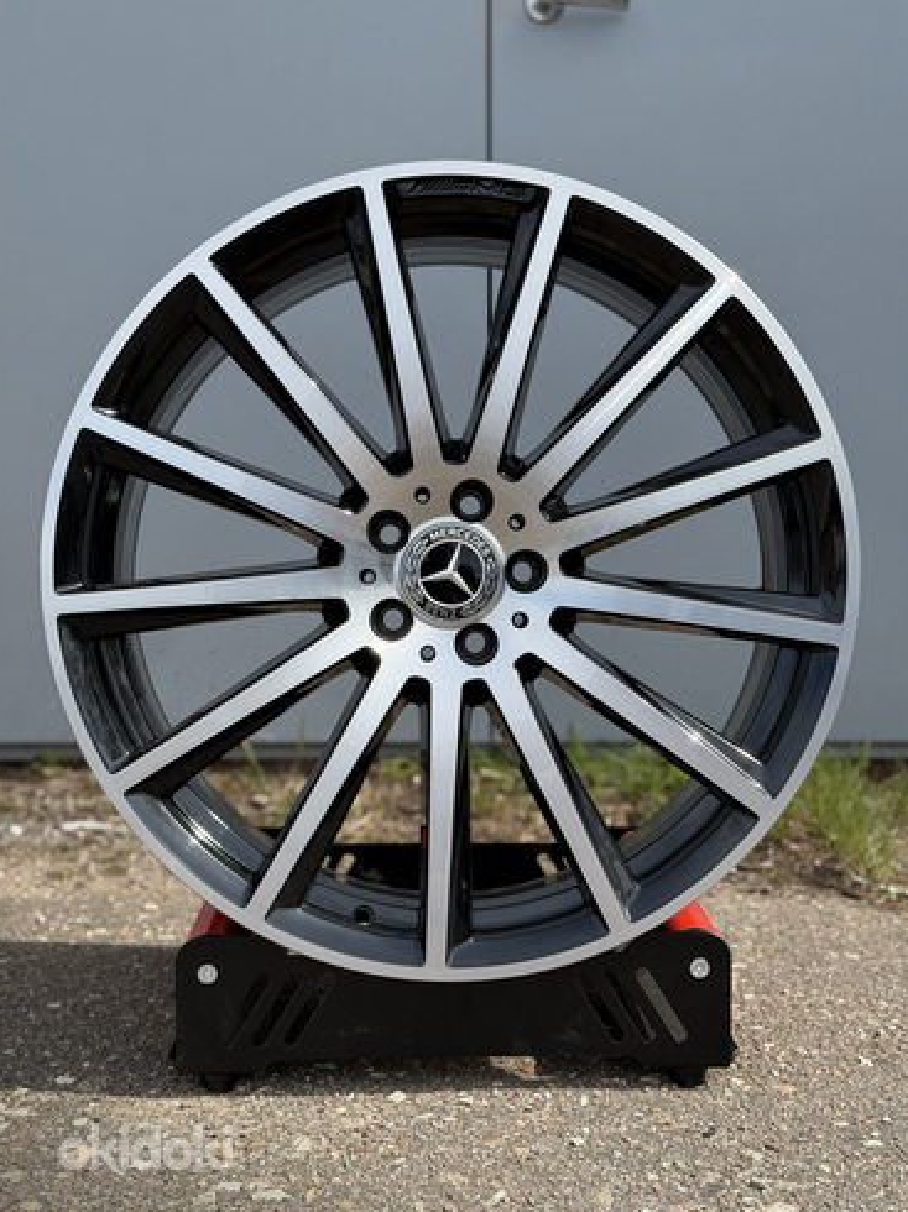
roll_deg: +0.0
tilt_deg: -8.5
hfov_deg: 29.7
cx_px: 452
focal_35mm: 49
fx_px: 1715
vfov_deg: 38.9
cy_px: 616
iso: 64
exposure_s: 1/2494
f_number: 1.78
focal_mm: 6.76
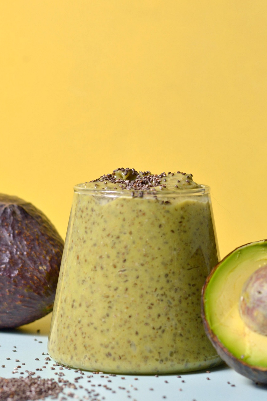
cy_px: 227
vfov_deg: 19.6
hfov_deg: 13.2
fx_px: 1157
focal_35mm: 104
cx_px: 149
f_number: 5
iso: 200
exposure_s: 1/60
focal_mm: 50
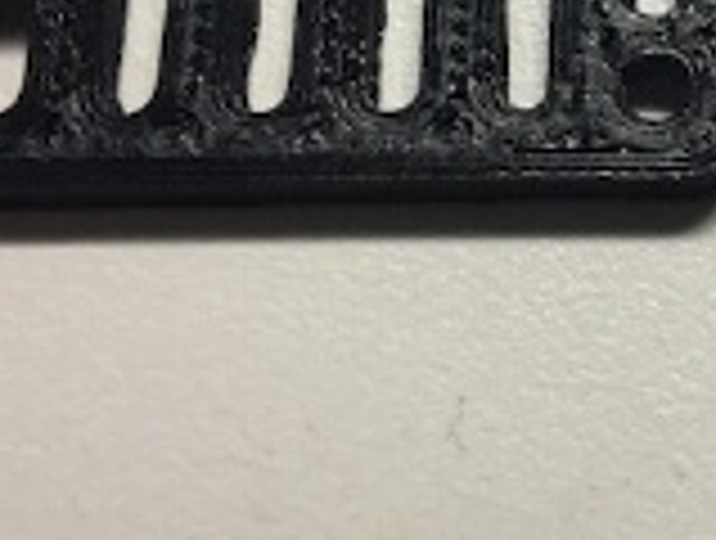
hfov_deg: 19.4
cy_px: -99
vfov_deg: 14.8
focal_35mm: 97
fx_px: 2011
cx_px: 781
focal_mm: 4.15
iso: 25
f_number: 2.2
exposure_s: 1/15
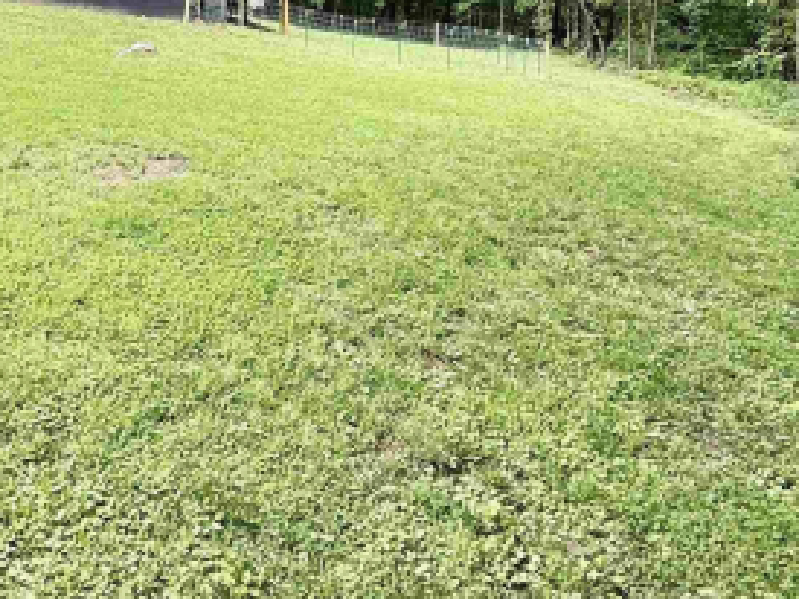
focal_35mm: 34
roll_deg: +0.2
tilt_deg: -3.8
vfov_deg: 38.5
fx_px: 784
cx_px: 173
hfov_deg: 51.0
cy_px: 47
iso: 64
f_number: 2.2
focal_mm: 2.22
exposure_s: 1/122
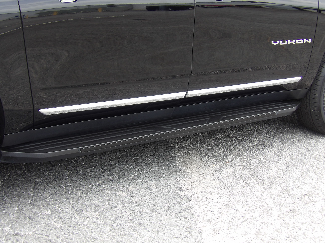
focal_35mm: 62
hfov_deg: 31.2
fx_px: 582
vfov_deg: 23.7
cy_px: 122
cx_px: 162
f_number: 4
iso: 100
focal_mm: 11.1
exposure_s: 1/121
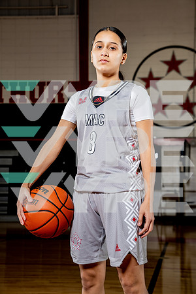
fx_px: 572
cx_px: 98
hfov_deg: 19.5
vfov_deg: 28.8
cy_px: 147
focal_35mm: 70
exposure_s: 1/250
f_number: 6.3
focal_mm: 70
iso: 320
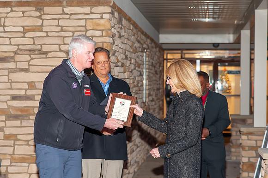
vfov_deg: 14.7
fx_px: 691
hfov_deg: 21.9
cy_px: 99
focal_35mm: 93
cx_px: 120
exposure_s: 1/160
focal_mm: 62
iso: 800
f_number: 3.5
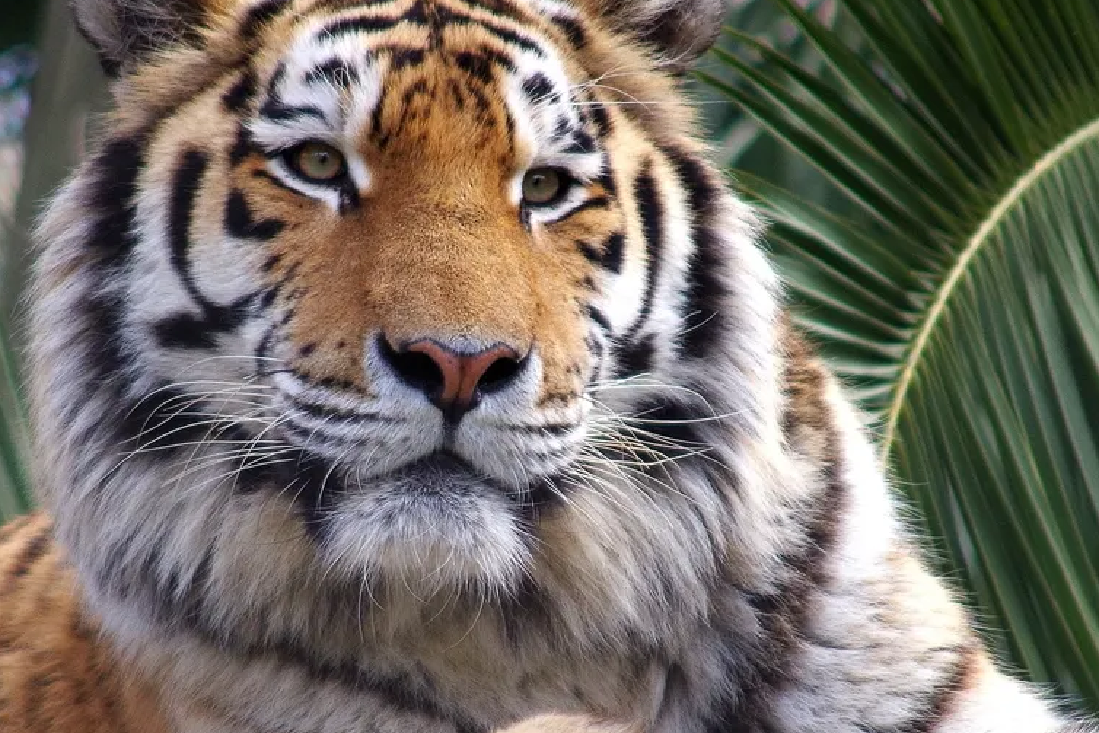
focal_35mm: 955
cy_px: 348
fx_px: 29158
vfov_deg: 1.4
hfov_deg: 2.2
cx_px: 533
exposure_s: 1/400
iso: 200
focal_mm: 300
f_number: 5.6
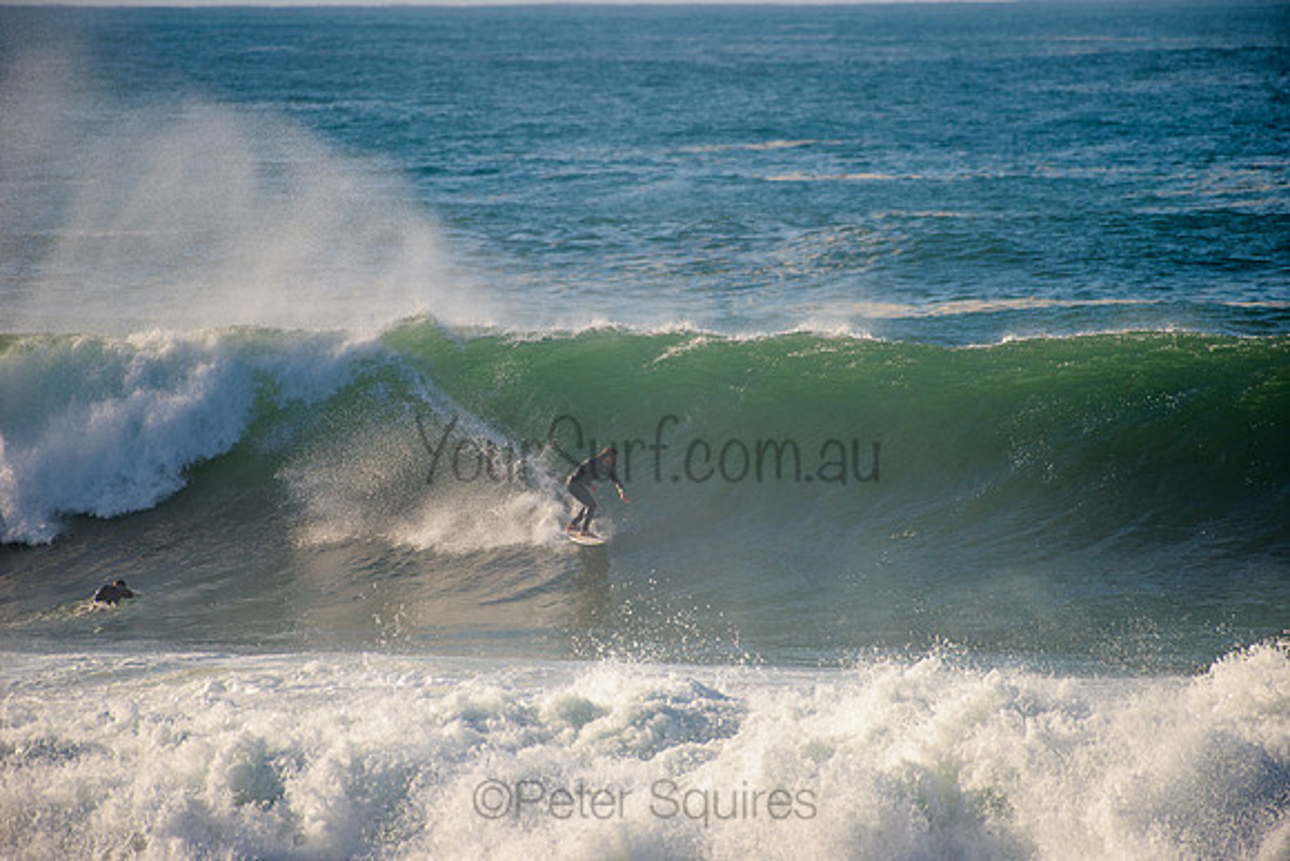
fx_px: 17920
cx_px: 645
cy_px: 430
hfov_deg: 4.1
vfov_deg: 2.8
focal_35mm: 500
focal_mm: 500
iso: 140
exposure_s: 1/1600
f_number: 5.6
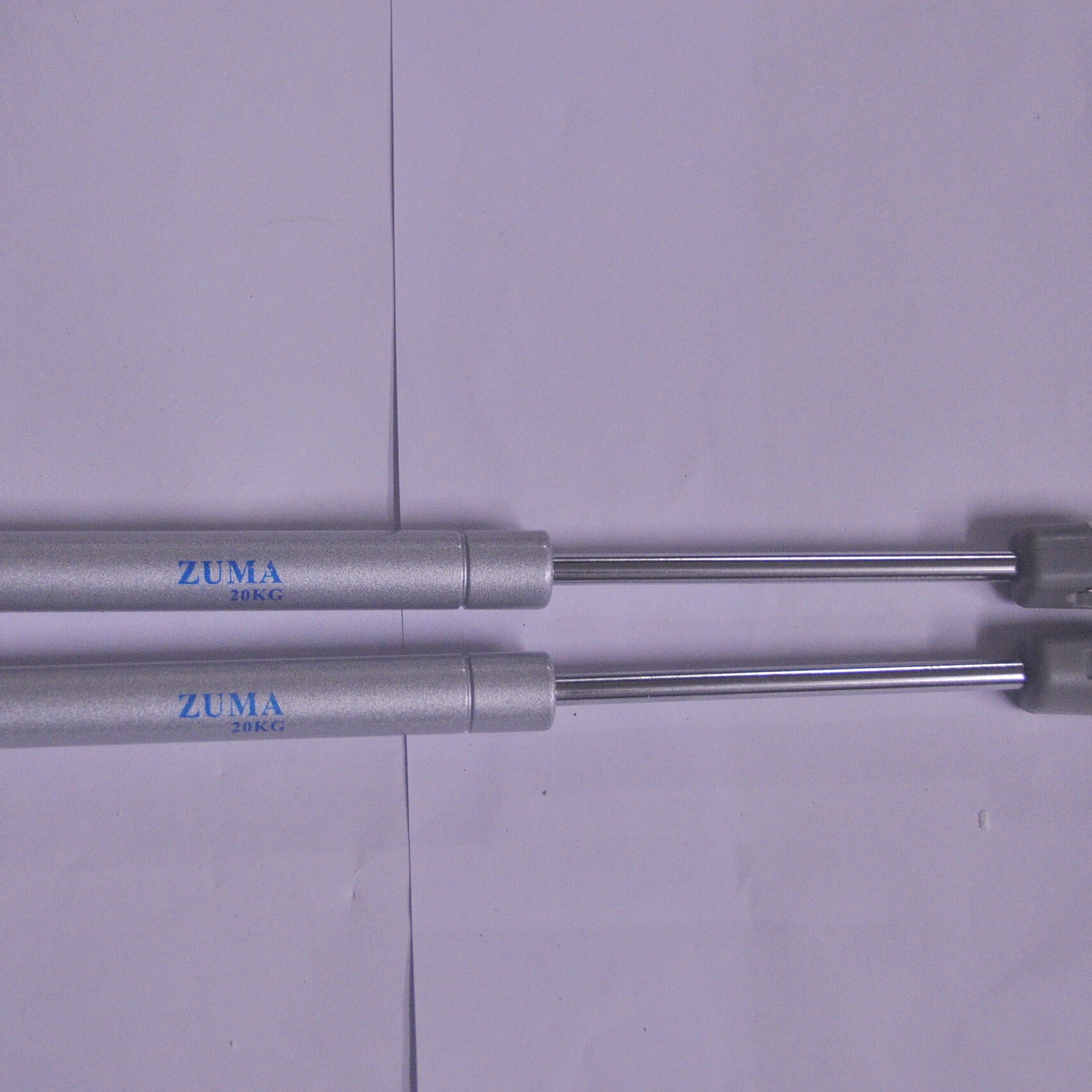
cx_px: 426
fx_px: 3426
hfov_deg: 18.1
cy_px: 546
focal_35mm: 96
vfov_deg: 18.1
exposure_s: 1/80
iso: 1250
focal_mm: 50
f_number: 4.8
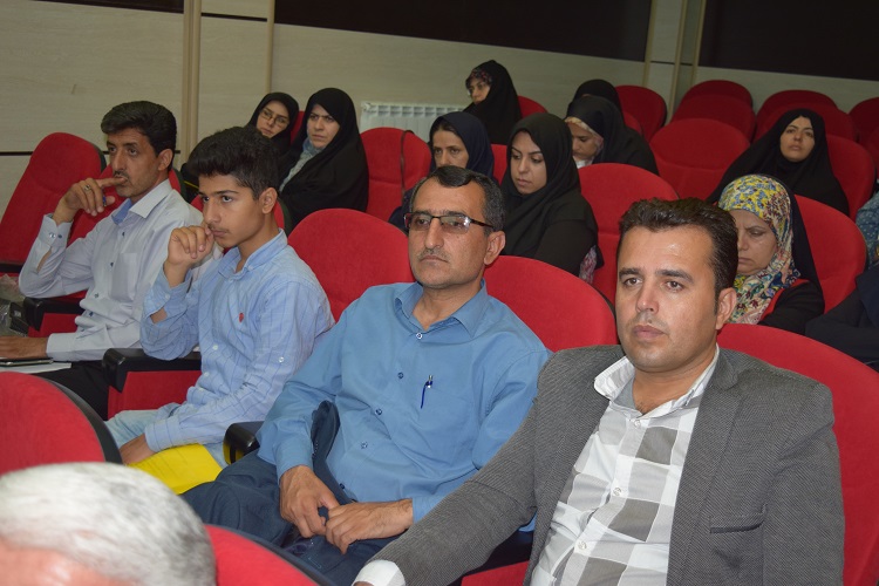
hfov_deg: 46.4
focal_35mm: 42
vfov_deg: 31.9
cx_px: 440
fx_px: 1025
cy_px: 293
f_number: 4.2
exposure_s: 1/125
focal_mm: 28
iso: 800
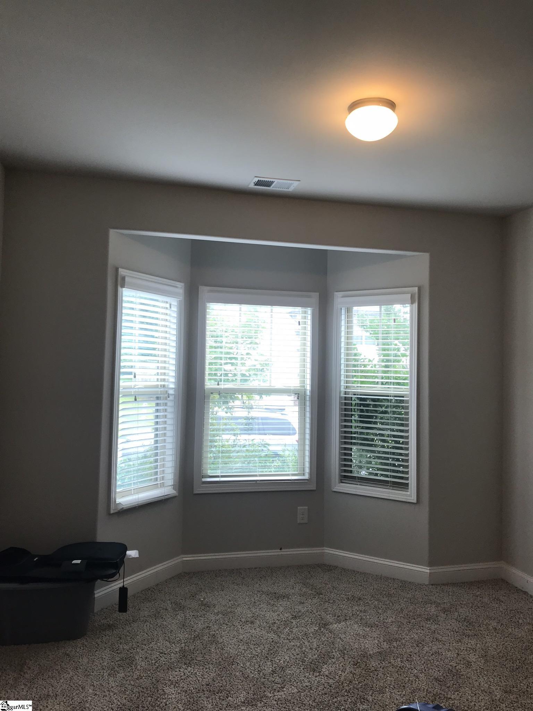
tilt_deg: +3.2
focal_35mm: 28
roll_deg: -0.6
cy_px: 356
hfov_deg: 49.7
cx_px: 266
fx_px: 575
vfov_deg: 63.4
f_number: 1.8
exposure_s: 1/60
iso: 25
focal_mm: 3.99
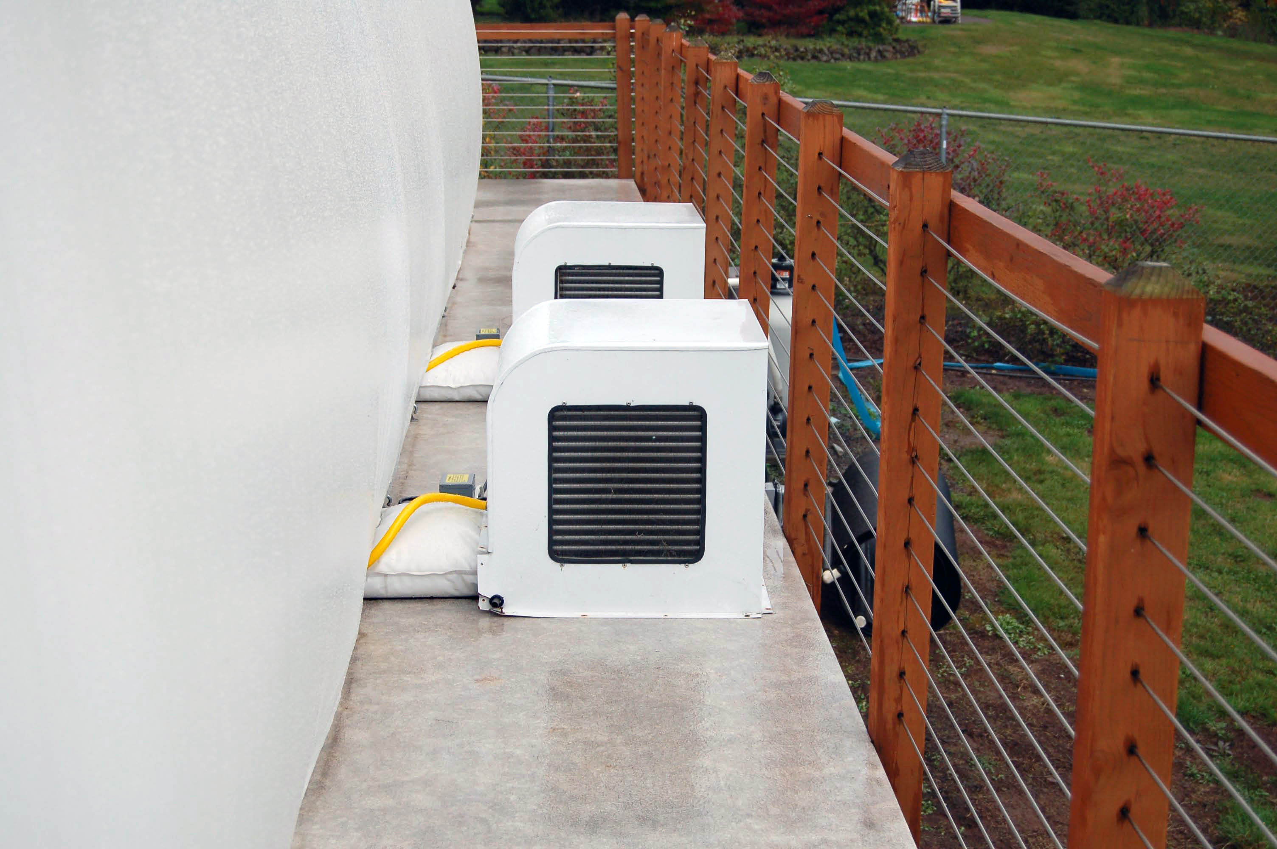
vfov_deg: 23.7
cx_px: 638
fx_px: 2020
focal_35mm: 57
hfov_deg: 35.1
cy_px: 424
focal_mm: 38
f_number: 5.6
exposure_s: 1/125
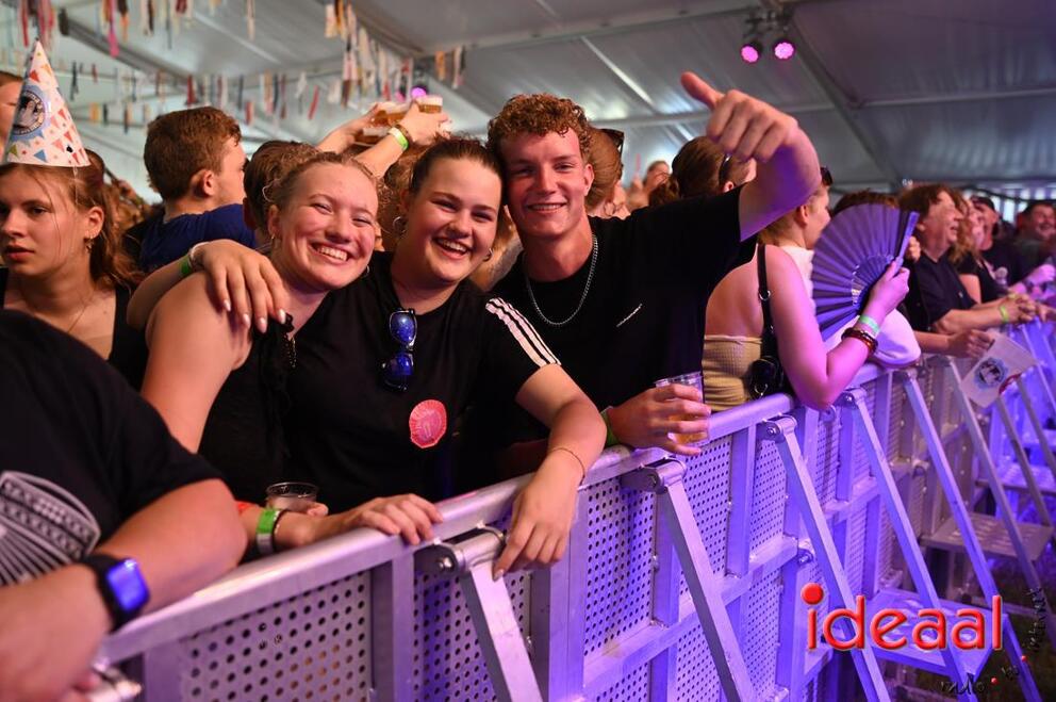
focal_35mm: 32
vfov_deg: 41.0
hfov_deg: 58.8
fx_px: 938
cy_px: 351
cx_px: 528
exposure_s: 1/100
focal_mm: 32
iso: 400
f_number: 2.8
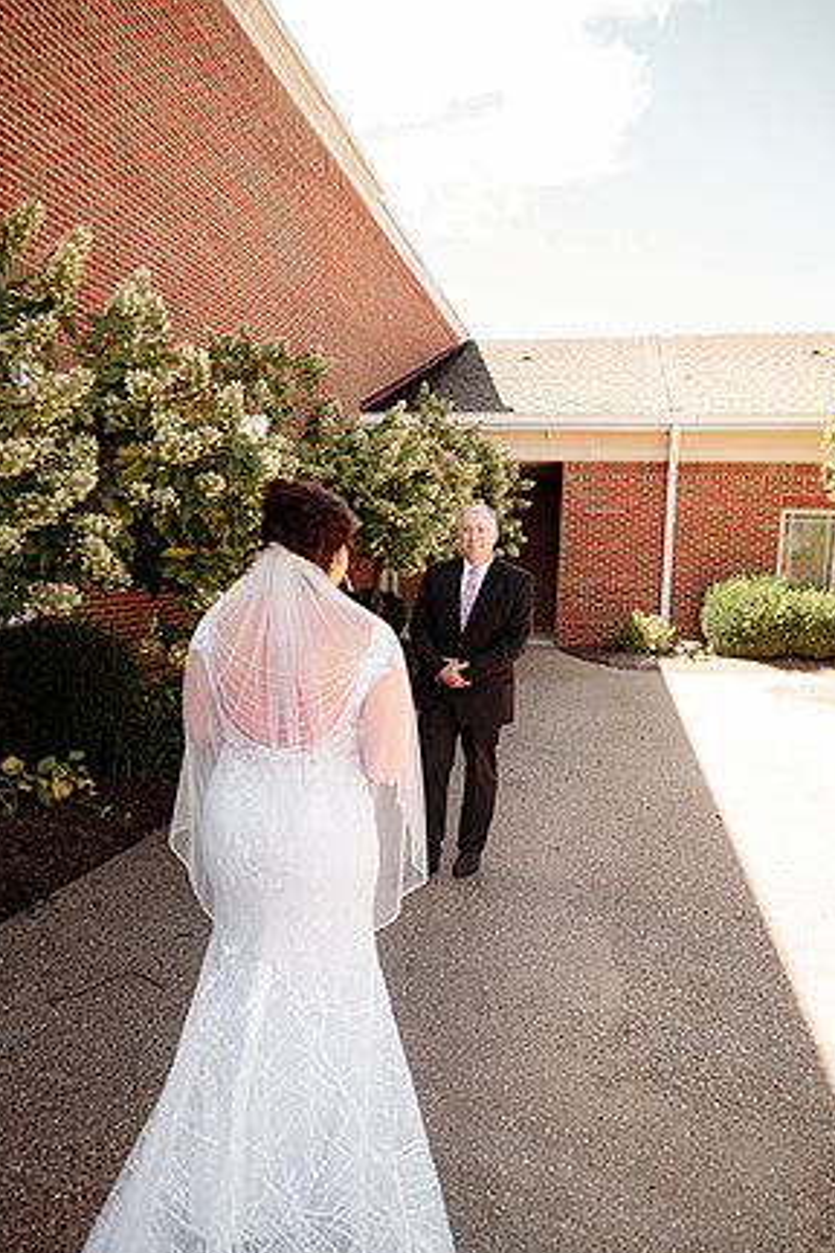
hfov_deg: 51.3
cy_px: 650
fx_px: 870
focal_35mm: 25
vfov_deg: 71.5
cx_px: 418
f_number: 2.8
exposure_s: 1/400
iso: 160
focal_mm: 24
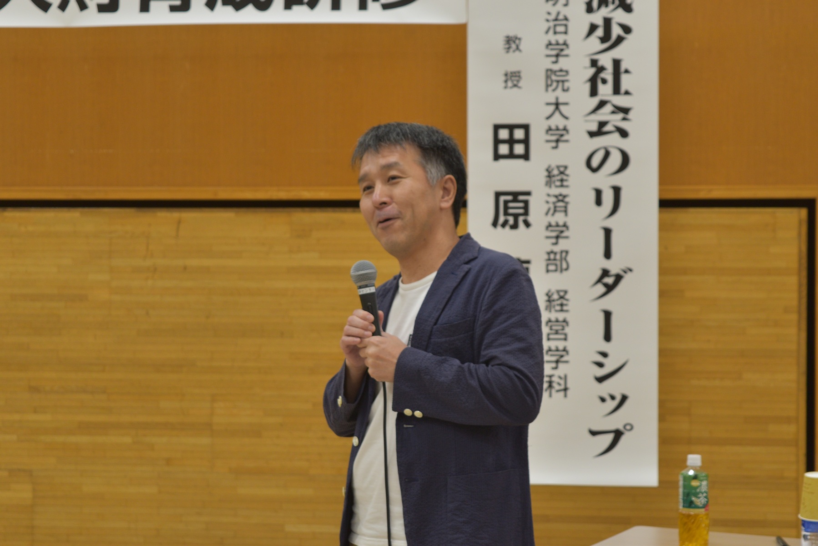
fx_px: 1875
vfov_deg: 16.6
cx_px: 409
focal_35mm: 82
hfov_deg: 24.6
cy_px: 273
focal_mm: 55
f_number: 5.6
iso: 250
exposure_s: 1/50
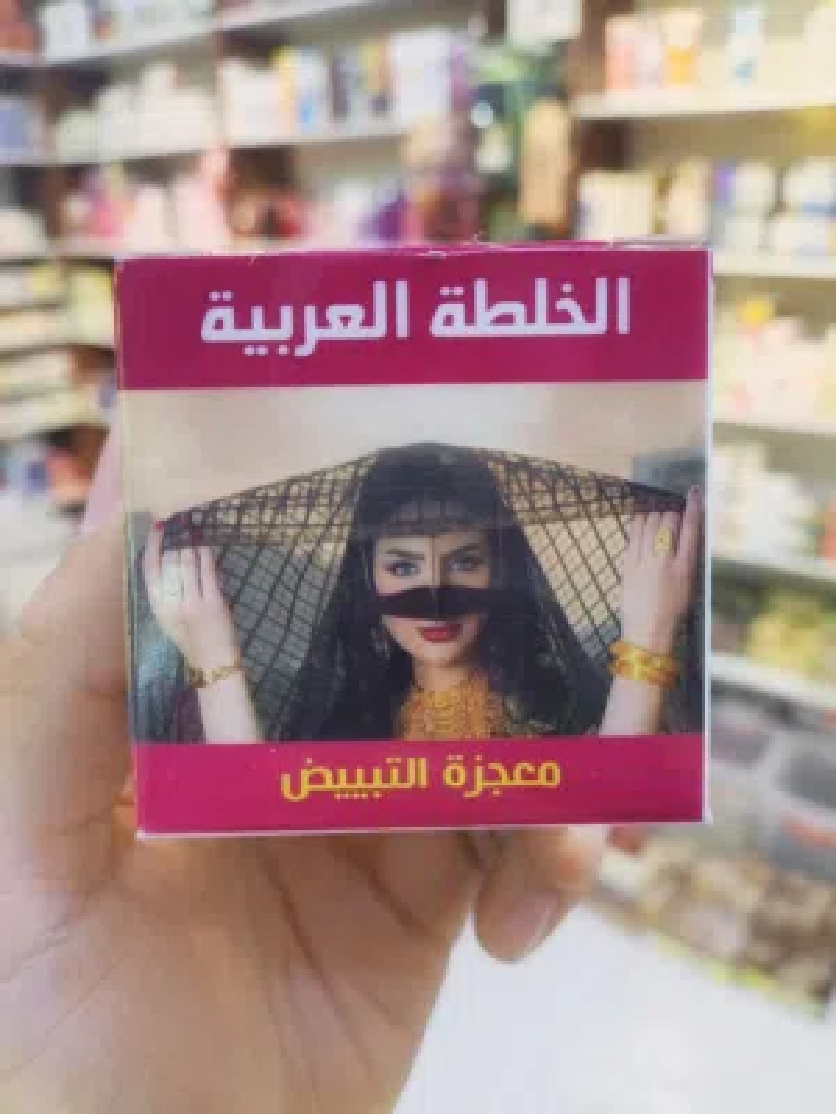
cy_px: 557
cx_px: 418
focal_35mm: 23
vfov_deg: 73.9
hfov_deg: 58.9
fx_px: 741
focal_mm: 4.71
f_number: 1.79
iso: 632
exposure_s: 1/50
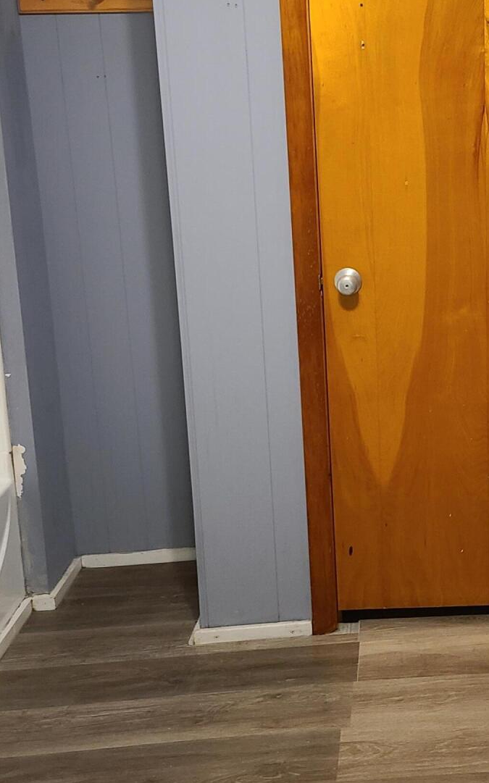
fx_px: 1088
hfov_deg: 24.3
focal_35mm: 51
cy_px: 293
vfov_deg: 39.3
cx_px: 473
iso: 640
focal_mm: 5.4
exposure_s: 1/40
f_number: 1.8
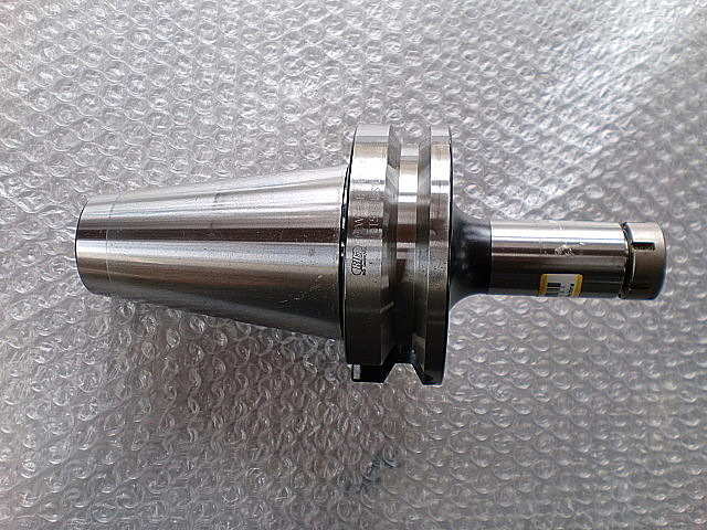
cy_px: 265
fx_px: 715
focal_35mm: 35
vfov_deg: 40.7
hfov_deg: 52.6
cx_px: 354
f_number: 3.1
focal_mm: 6.3
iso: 64
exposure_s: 1/100
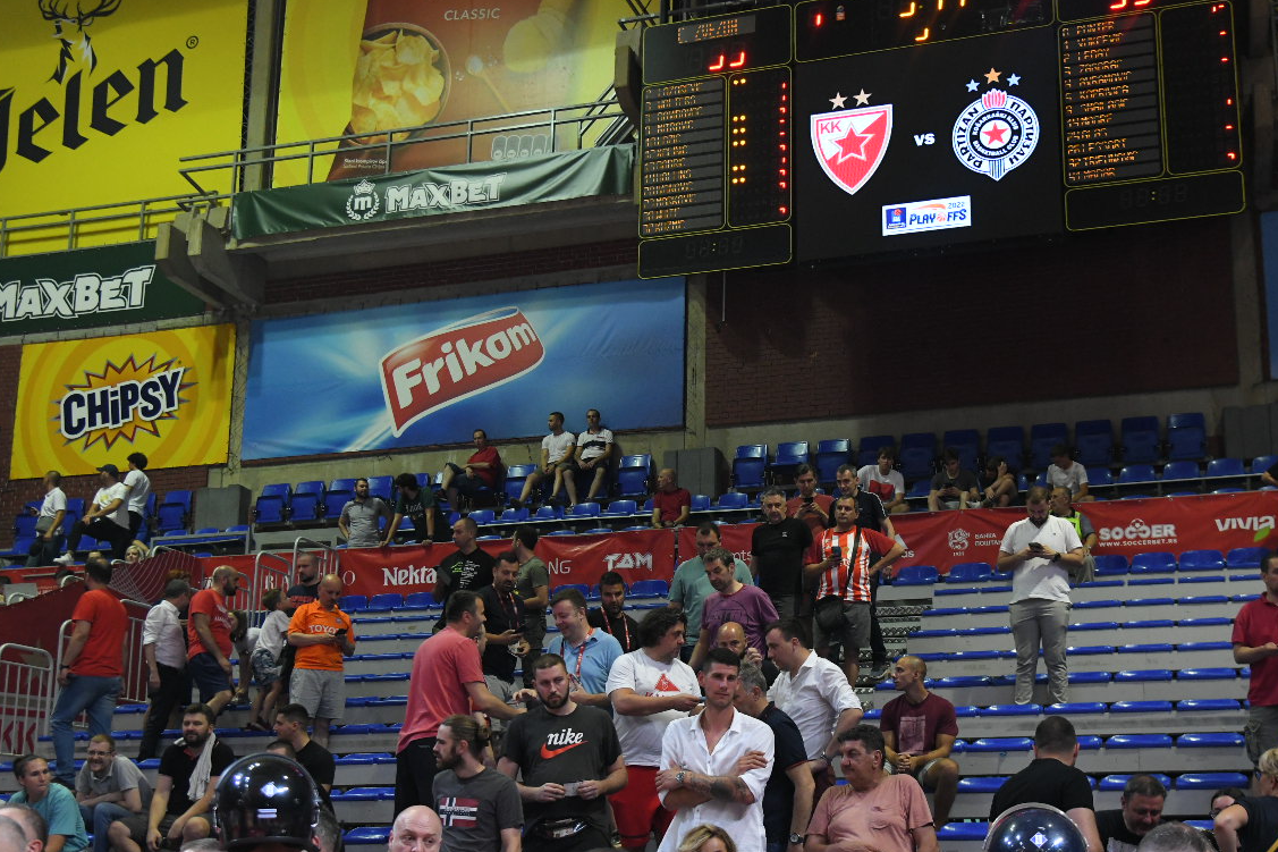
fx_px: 1633
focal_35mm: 46
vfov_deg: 29.1
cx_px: 721
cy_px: 551
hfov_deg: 42.7
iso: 3200
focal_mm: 32
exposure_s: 1/500
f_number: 4
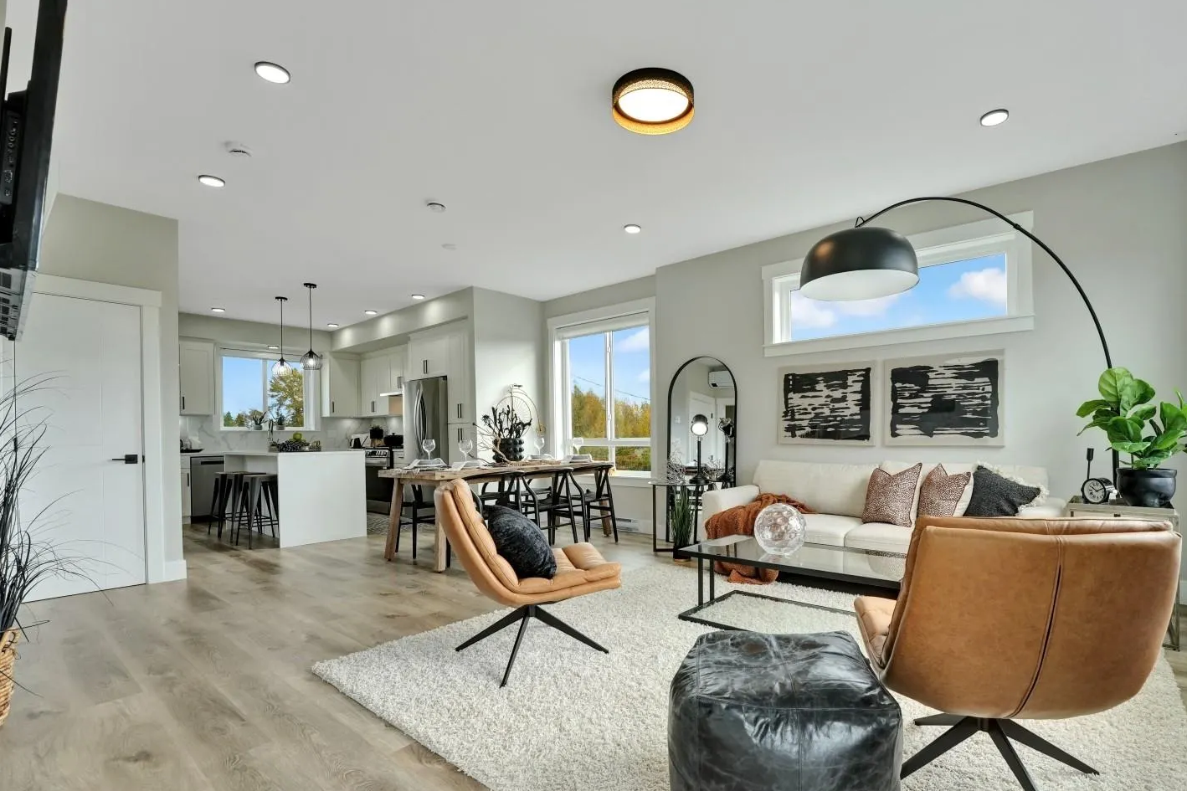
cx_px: 676
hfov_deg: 96.1
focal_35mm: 16
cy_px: 434
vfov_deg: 73.5
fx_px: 527
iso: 400
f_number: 8
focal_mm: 14
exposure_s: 1/100
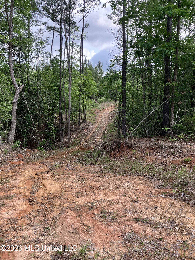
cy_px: 130
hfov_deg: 49.7
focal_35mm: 28
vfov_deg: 63.4
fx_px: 210
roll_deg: -2.5
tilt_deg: -8.2
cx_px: 98
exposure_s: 1/342
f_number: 1.8
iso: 32
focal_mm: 3.99
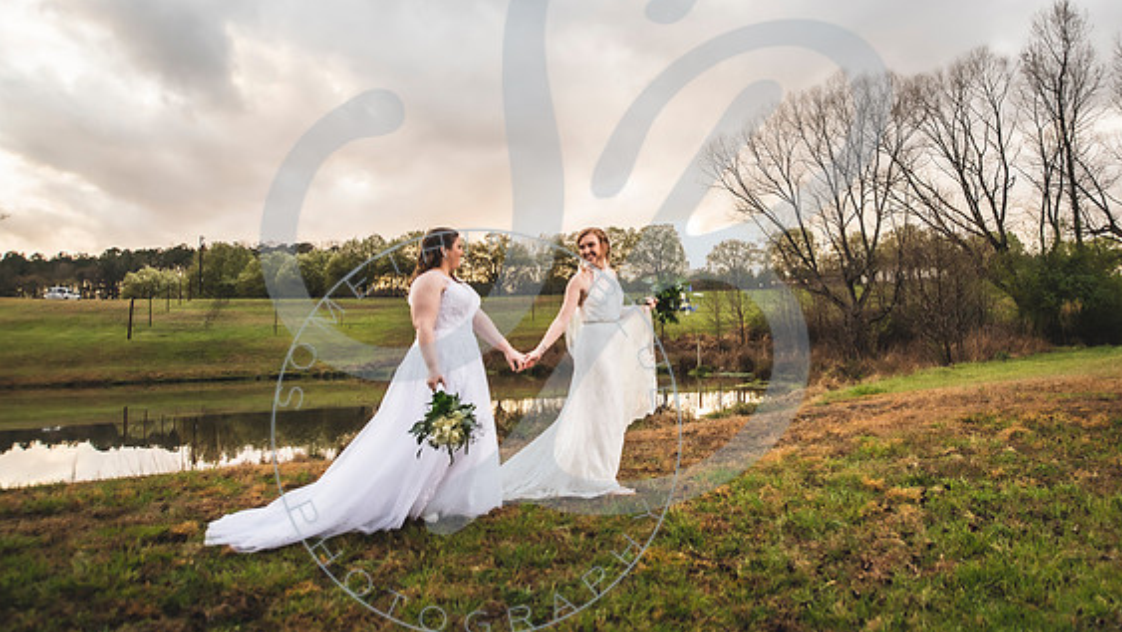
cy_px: 220
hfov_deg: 63.9
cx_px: 658
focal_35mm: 30
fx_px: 893
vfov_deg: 38.6
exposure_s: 1/500
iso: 320
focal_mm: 24
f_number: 2.8
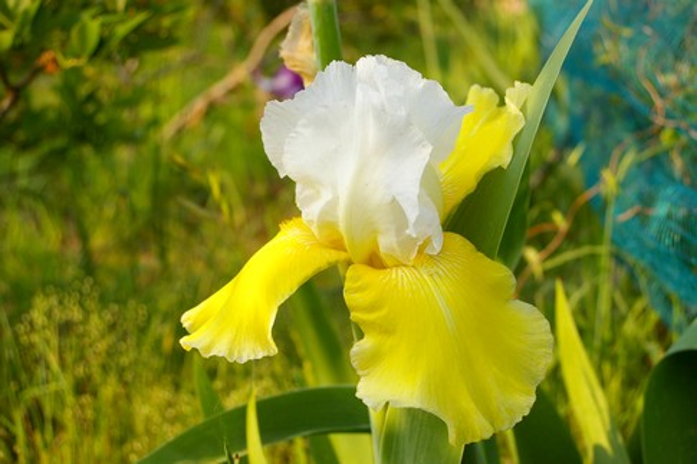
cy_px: 232
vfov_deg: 21.1
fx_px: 1248
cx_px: 348
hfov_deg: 31.2
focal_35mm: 64
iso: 200
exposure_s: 1/250
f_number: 9.5
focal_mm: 43
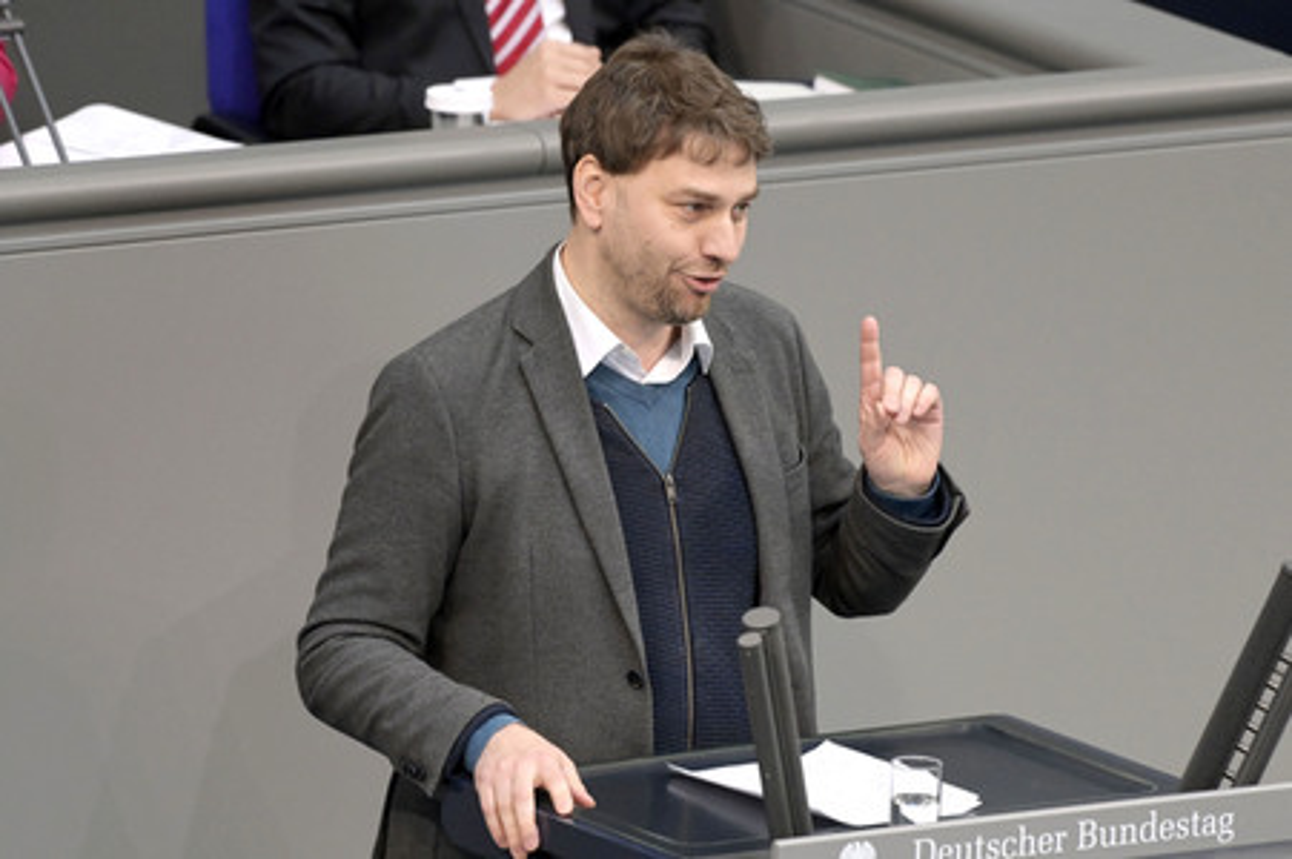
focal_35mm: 380
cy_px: 430
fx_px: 13627
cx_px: 646
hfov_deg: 5.4
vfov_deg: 3.6
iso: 8000
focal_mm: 380
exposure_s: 1/400
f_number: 5.6
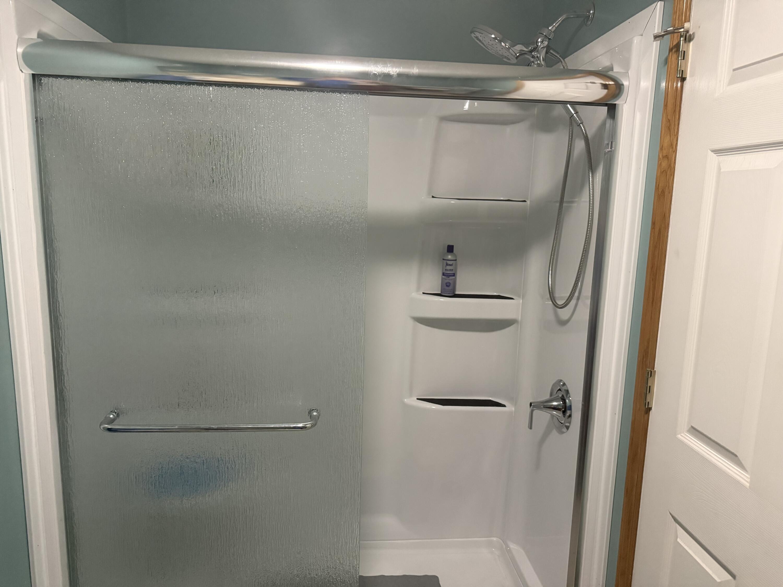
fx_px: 543
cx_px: 392
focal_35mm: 24
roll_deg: -1.9
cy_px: 294
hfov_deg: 71.6
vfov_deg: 56.8
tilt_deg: -8.7
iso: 640
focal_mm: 6.76
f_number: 1.78
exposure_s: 1/60
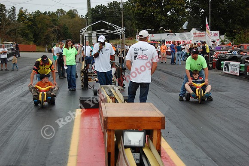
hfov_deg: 33.4
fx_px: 415
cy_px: 83
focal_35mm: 60
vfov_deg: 22.6
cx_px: 124
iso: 280
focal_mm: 40
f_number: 5
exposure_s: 1/1000
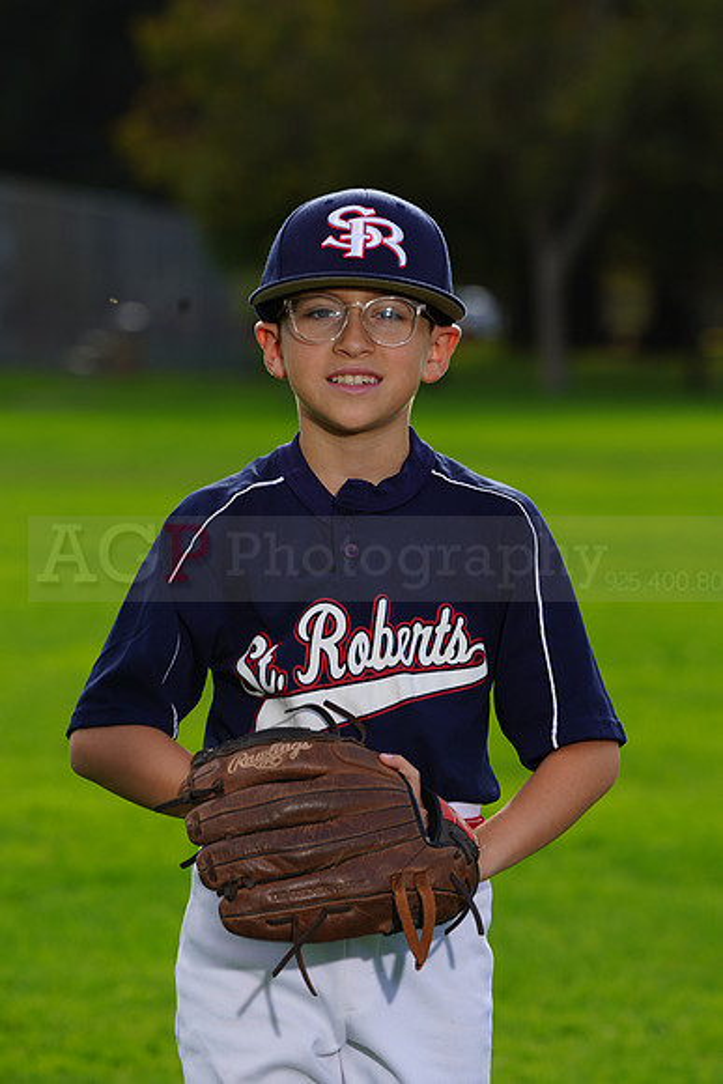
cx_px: 362
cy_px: 542
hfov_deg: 6.0
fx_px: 6894
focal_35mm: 229
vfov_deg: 9.0
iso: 200
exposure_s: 1/250
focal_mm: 229
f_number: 8
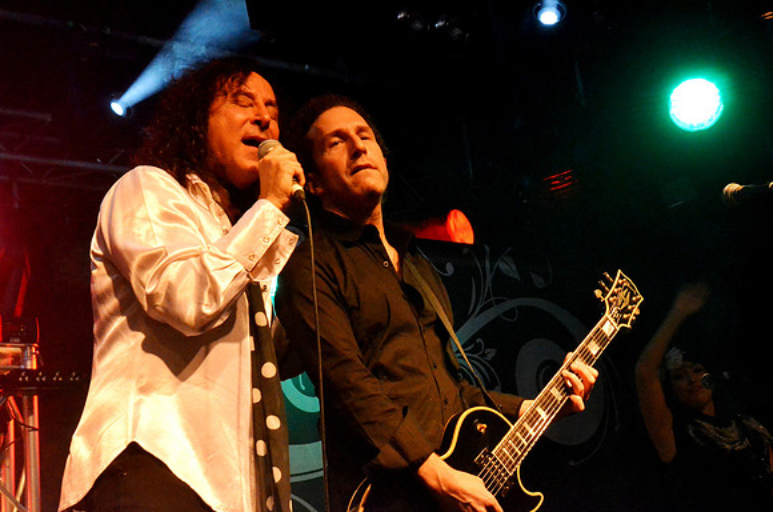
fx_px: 1543
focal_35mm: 72
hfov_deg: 28.1
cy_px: 256
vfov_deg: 18.8
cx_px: 386
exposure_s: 1/60
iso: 6400
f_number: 16
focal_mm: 48
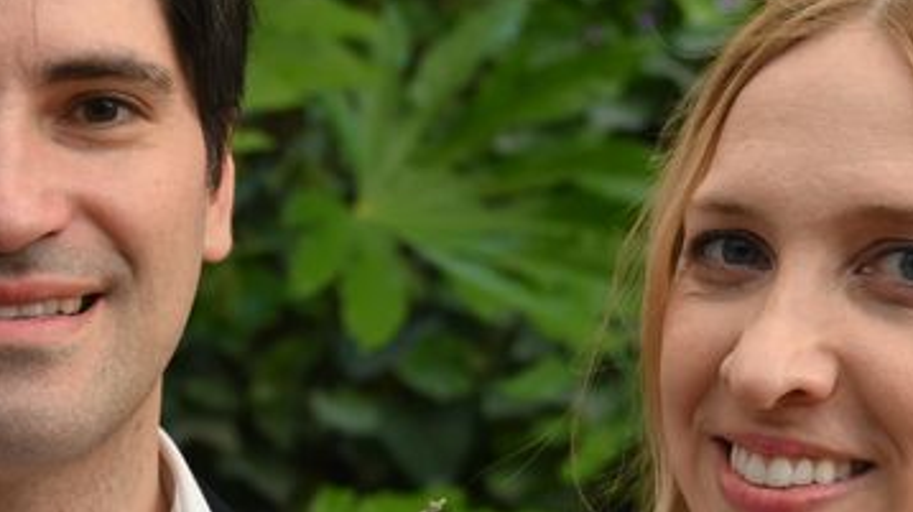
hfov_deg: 15.9
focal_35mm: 131
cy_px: 622
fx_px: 3170
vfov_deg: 9.1
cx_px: -92
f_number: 4
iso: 500
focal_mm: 35
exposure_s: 1/125
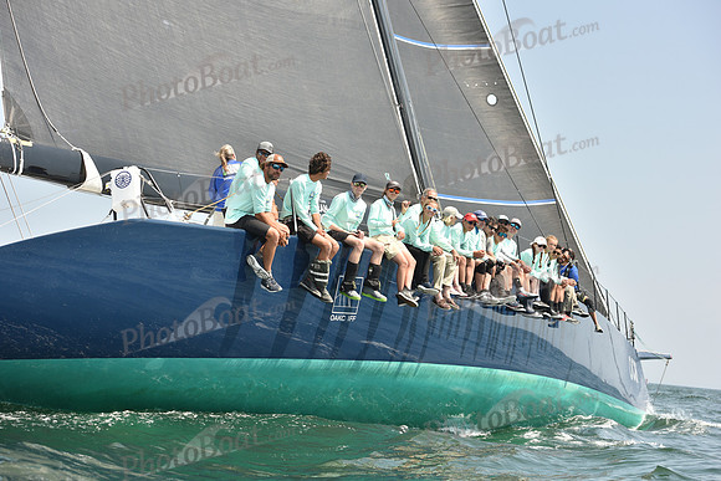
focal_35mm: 70
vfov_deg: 19.5
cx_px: 360
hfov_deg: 28.8
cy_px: 240
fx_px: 1402
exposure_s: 1/800
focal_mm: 70
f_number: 6.3
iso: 250
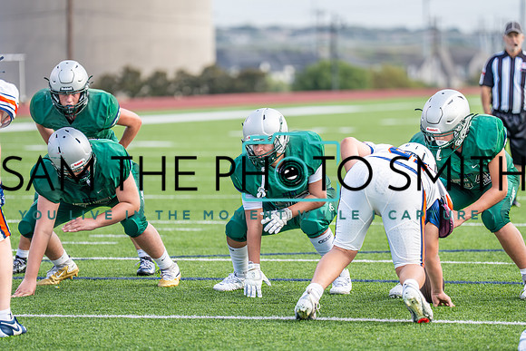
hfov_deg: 9.4
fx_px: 3187
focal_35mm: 218
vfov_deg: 6.3
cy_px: 181
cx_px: 274
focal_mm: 171
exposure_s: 1/1600
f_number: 2.8
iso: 500
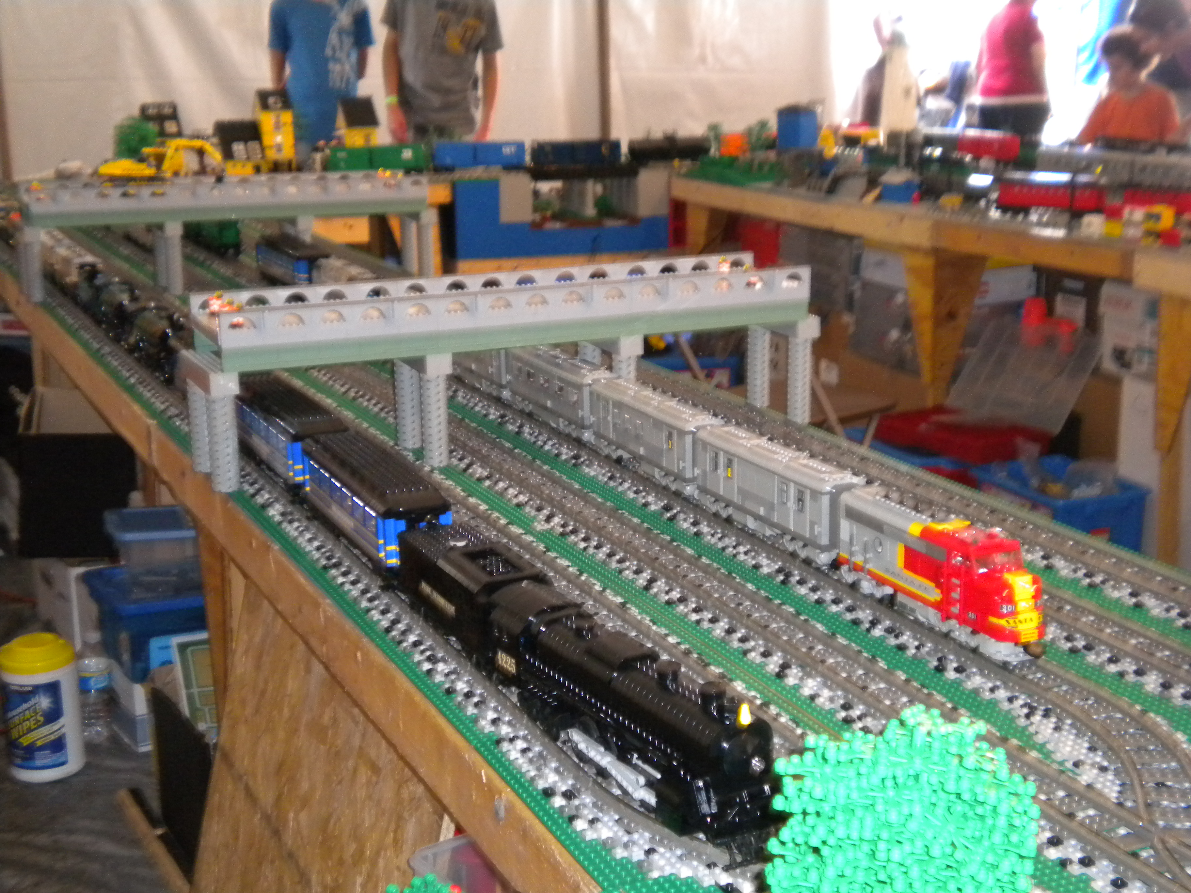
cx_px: 596
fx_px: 1789
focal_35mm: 52
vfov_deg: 28.0
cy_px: 446
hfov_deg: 36.8
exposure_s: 1/30
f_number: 3.9
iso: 400
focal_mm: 9.3
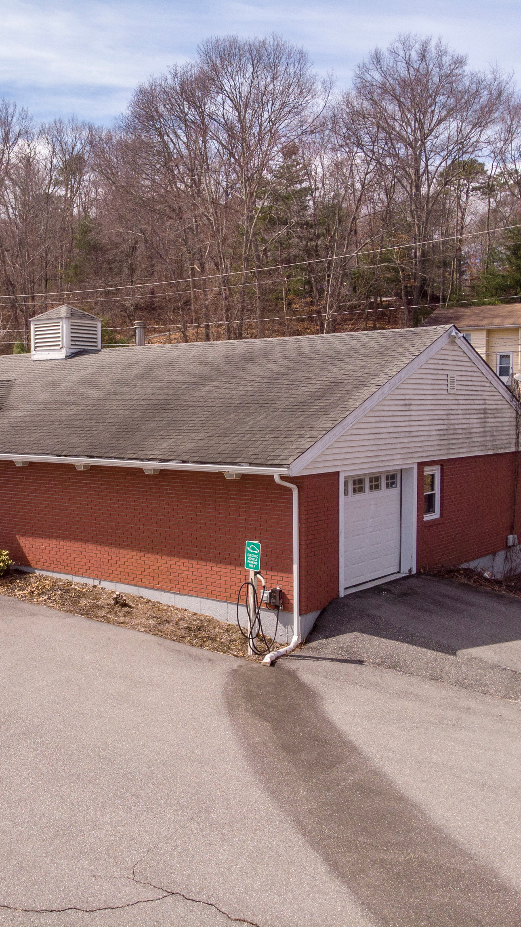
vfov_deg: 56.6
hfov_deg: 33.1
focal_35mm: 35
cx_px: 137
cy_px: 463
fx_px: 860
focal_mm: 4.5
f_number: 2.8
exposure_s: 1/1100
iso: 100
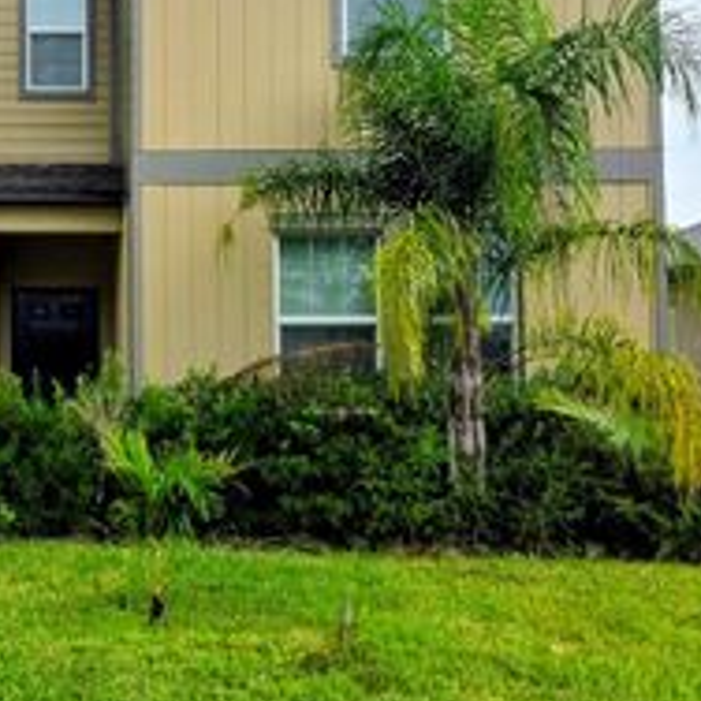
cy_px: 326
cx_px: 56
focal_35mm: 54
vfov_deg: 31.6
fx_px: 1237
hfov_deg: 30.1
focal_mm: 6.3
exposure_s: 1/2905
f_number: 1.7
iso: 80
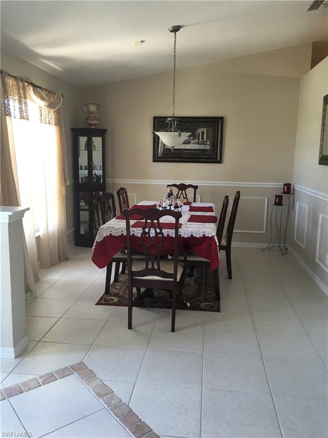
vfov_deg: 61.7
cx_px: 164
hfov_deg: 48.2
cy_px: 219
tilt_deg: -8.9
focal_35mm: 29
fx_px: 366
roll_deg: -0.7
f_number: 2.2
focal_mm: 4.15
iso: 25
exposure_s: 1/15
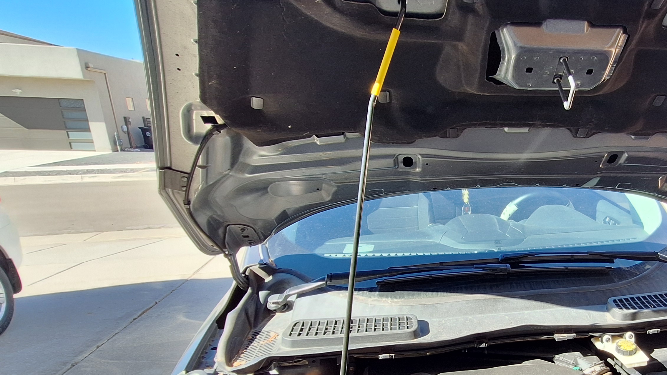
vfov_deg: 44.5
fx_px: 442
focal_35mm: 25
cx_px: 504
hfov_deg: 69.0
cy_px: 281
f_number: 2.2
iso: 40
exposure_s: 1/250
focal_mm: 1.74
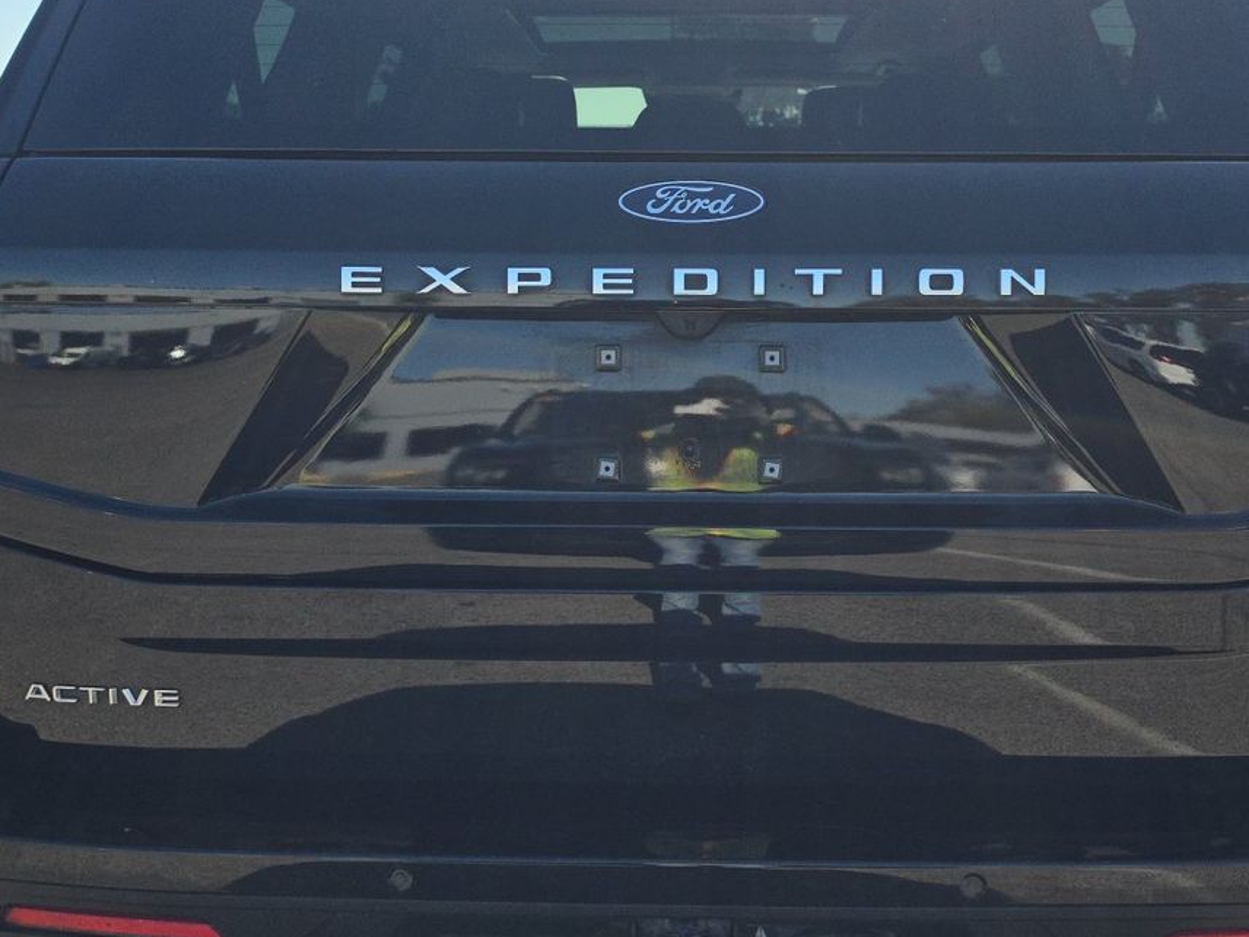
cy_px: 412
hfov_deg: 43.9
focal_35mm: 43
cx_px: 619
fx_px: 1552
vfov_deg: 33.6
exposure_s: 1/5956
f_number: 1.4
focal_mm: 6.5
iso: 64
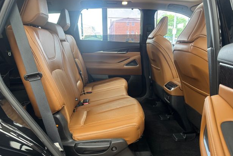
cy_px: 82
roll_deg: -0.2
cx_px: 121
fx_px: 168
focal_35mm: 26
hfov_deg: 69.3
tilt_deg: -13.3
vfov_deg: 49.6
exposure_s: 1/60
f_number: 1.78
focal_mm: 6.76
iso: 250
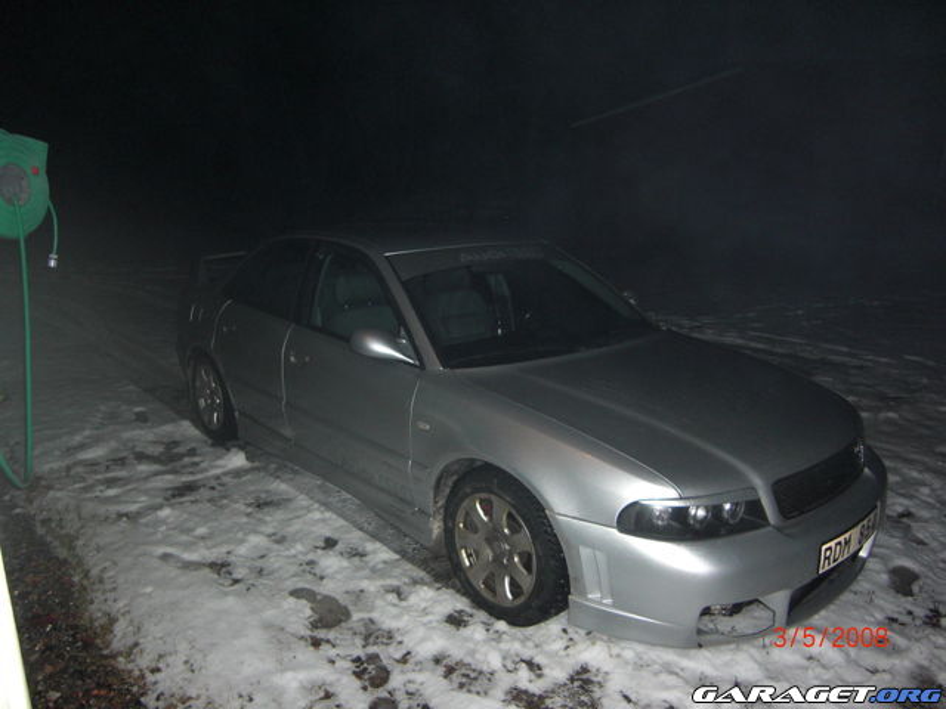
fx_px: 765
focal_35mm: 28
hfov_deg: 63.4
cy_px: 354
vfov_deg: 49.7
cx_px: 473
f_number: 2.6
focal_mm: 4.9
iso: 200
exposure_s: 1/60
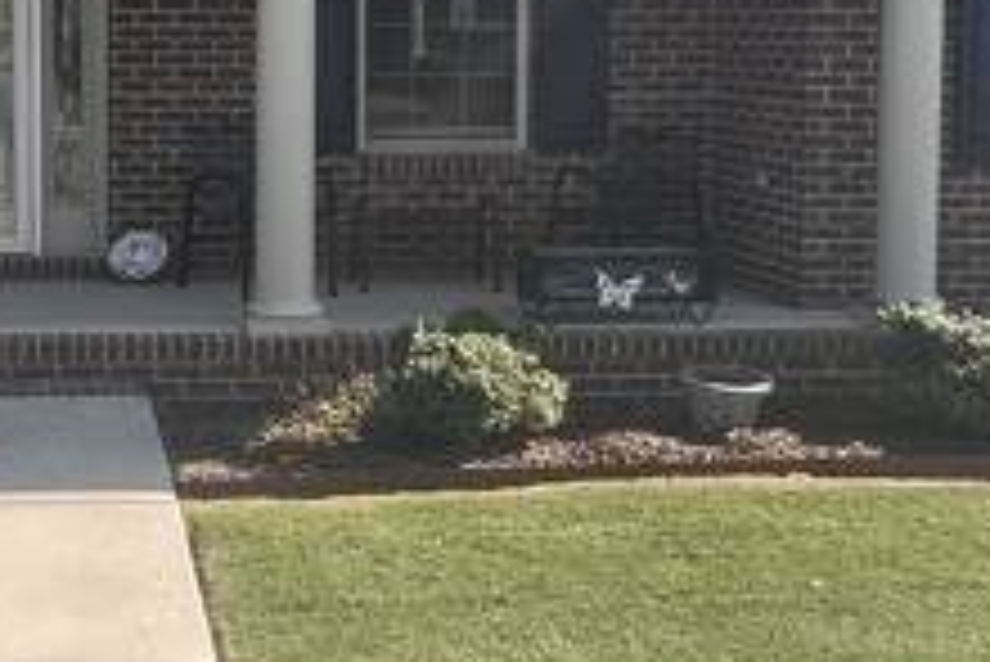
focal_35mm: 63
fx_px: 1734
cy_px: 149
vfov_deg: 21.4
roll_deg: +0.2
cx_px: 158
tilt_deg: -3.9
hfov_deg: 30.8
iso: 32
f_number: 1.8
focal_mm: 1.57
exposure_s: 1/521
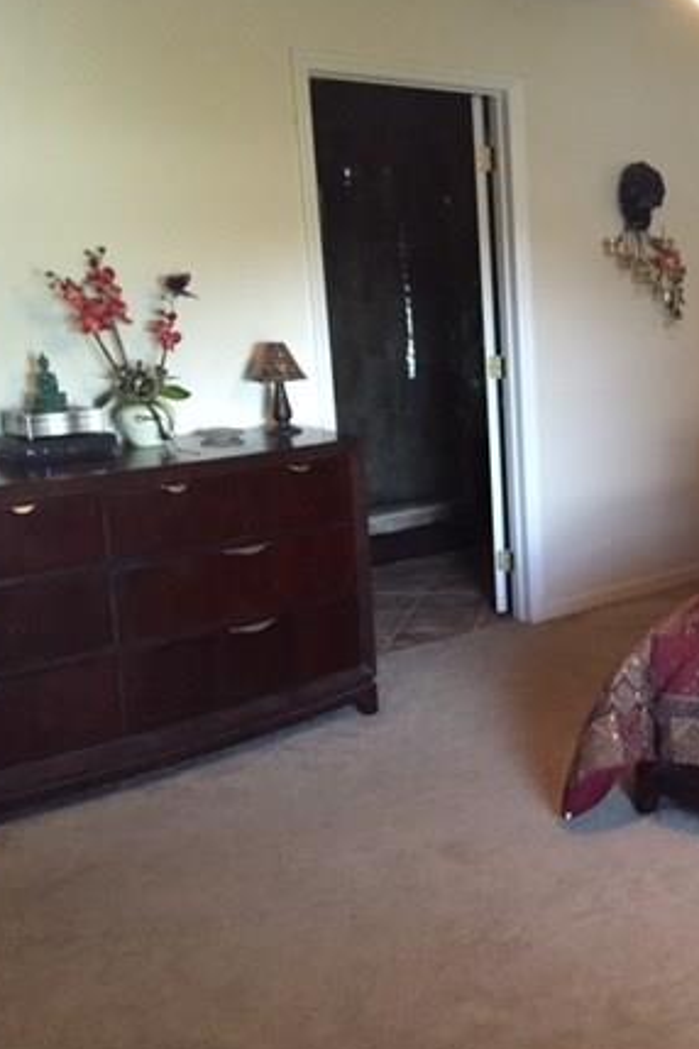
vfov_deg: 43.6
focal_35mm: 45
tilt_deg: -12.5
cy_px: 555
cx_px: 748
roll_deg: -0.1
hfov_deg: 27.6
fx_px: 1311
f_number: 2.2
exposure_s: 1/15
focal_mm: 4.15
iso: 500
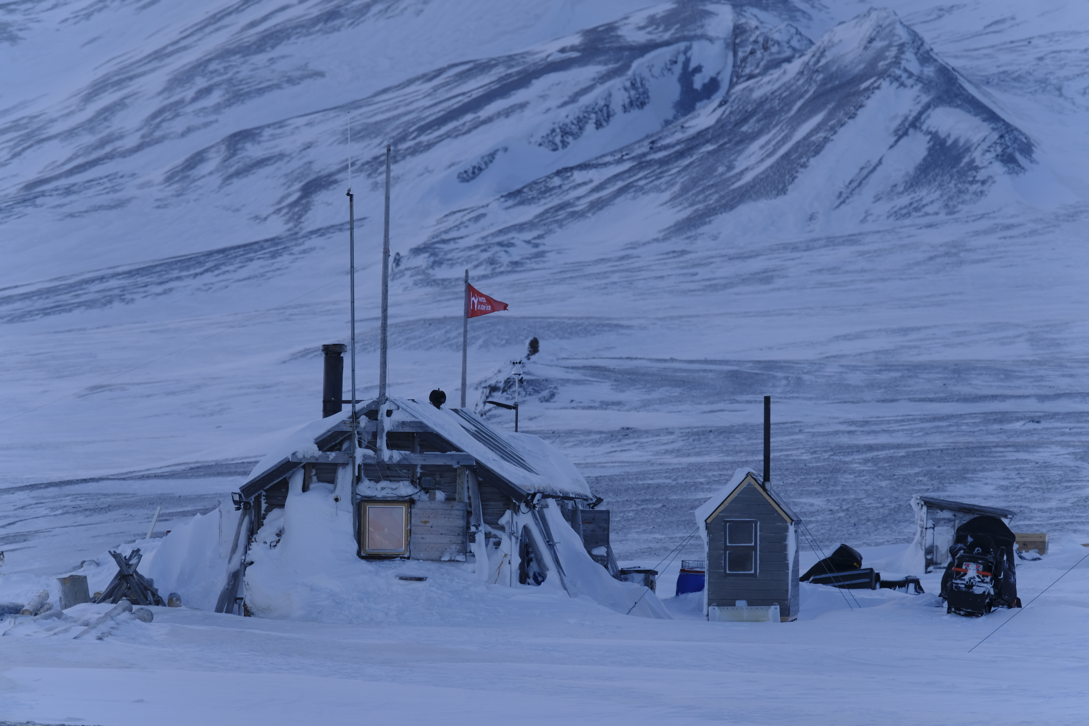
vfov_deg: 10.1
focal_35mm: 136
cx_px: 544
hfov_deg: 15.1
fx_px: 4114
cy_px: 363
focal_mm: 90.6
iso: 200
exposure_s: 1/850
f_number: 2.8
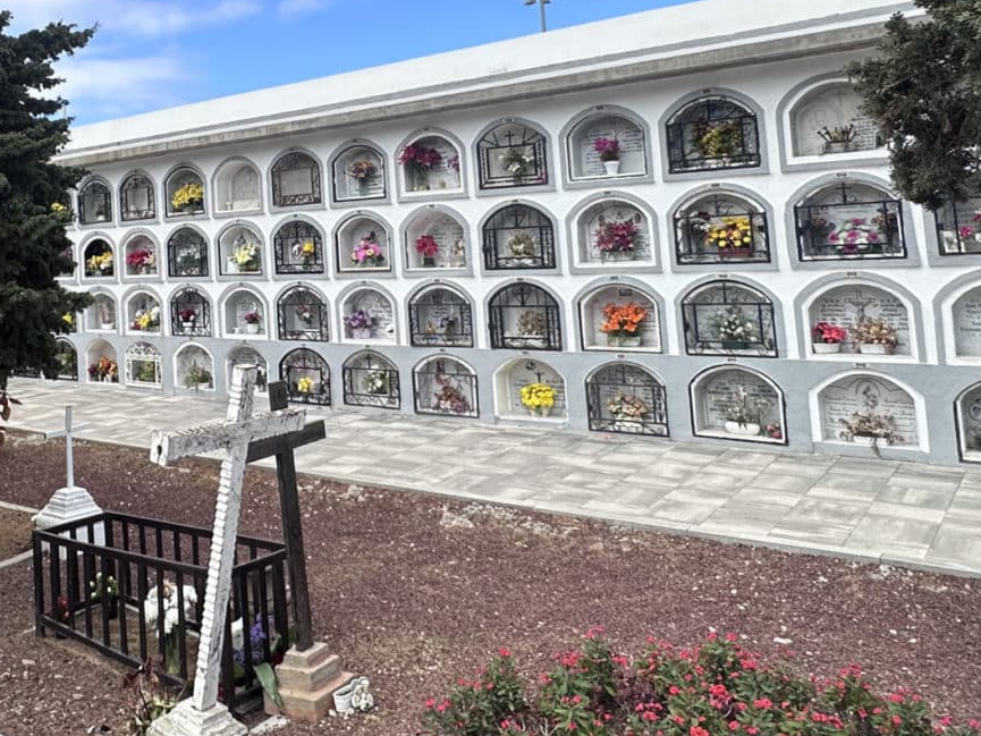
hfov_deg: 51.8
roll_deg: +2.8
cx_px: 256
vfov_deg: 40.4
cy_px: 170
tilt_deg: +6.5
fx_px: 964
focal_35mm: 34
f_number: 2.2
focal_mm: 2.22
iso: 40
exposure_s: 1/1473
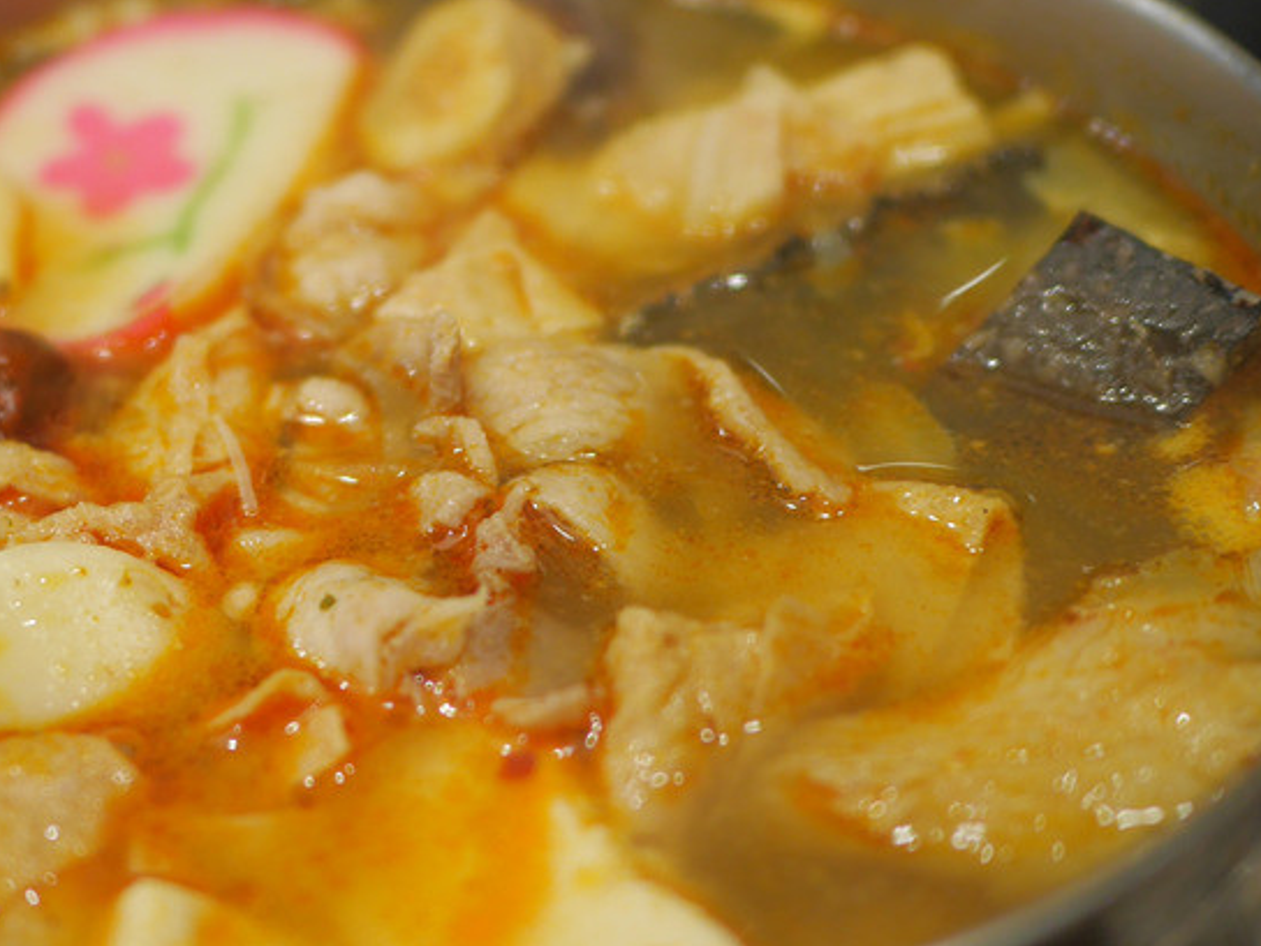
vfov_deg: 26.5
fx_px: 2004
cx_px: 331
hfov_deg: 34.3
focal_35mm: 55
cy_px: 537
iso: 400
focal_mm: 15
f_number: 1.7
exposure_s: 1/60
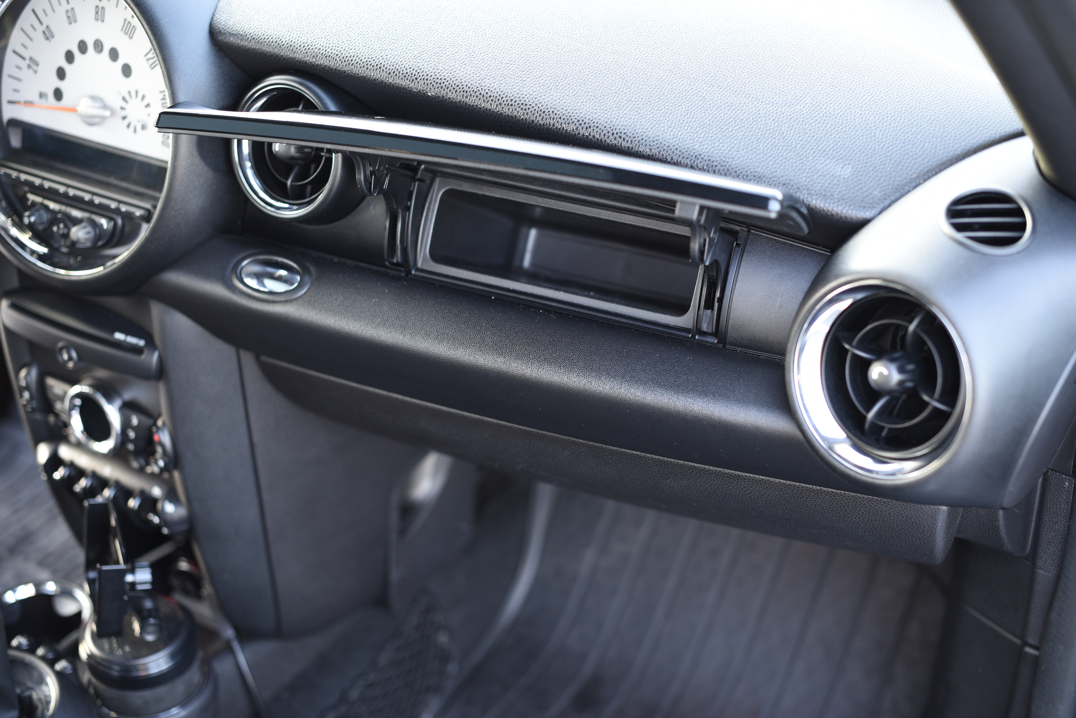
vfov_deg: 27.0
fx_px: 1495
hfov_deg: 39.6
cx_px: 538
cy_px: 359
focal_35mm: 50
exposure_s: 1/125
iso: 1000
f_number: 2.8
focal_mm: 50
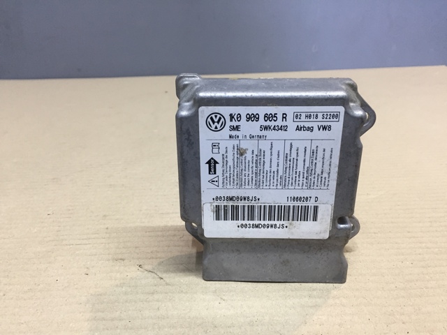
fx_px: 374
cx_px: 224
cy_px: 168
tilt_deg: -25.3
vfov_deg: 48.2
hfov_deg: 61.7
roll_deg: +0.6
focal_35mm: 29
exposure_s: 1/33
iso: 80
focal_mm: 4.15
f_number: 2.2
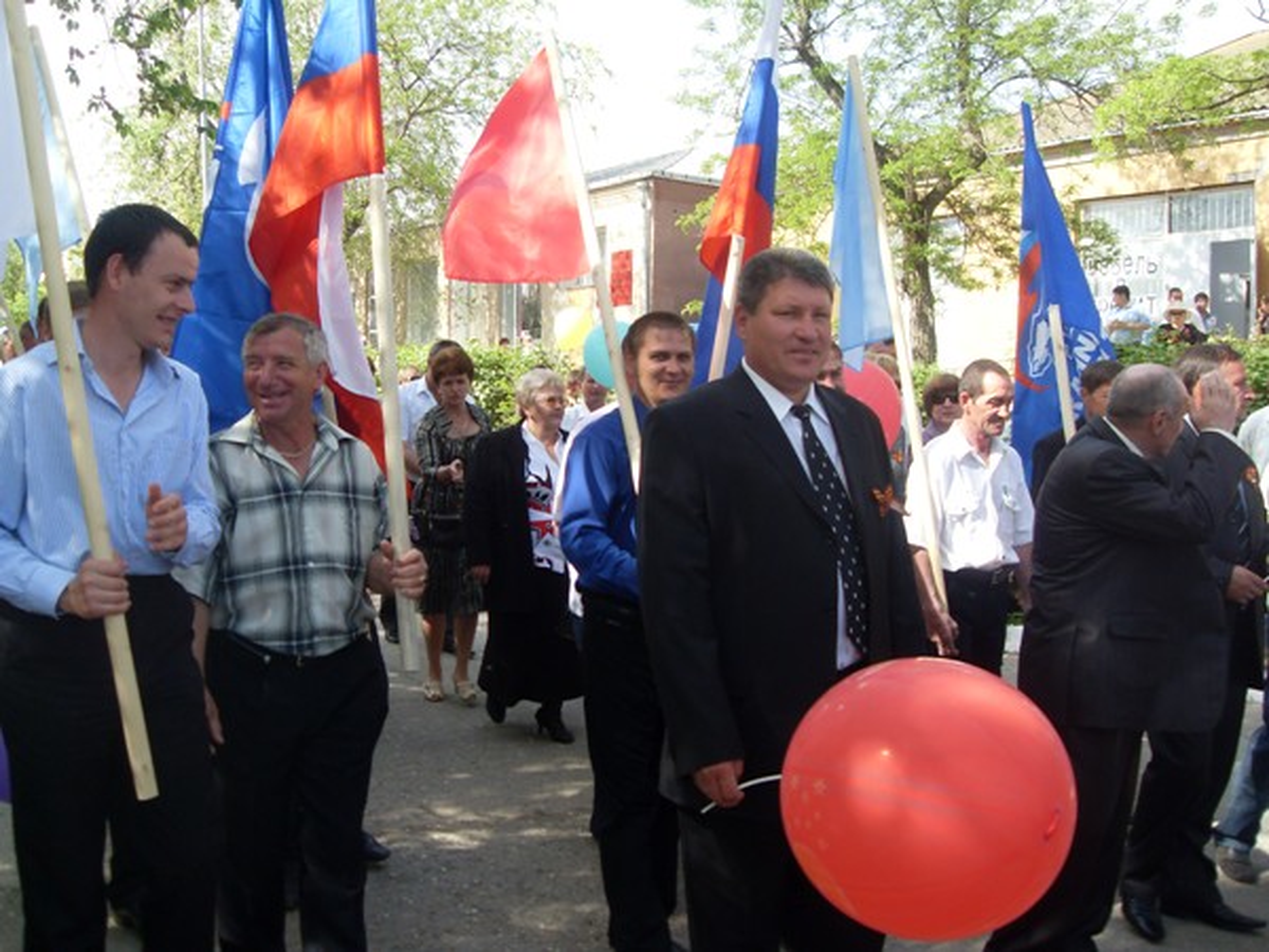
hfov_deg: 50.1
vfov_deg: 38.7
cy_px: 476
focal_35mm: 37
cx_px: 634
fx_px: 1356
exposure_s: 1/350
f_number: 2.8
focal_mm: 6.3
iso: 80
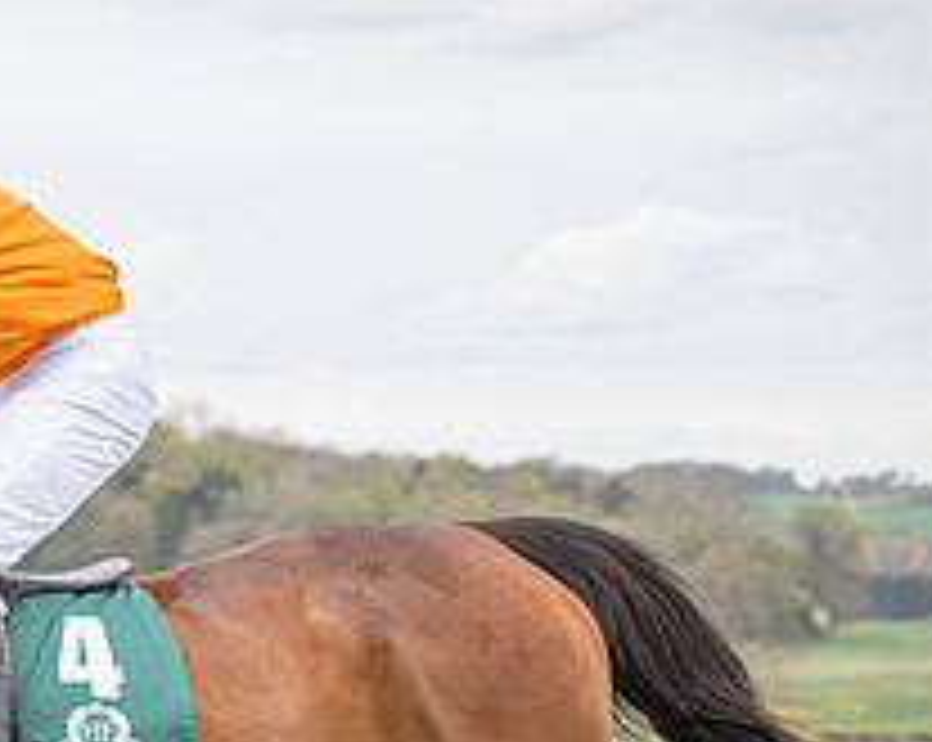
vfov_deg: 6.4
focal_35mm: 239
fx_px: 6583
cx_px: -19
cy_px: 691
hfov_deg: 8.1
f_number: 4
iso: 200
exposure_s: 1/500
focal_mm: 70
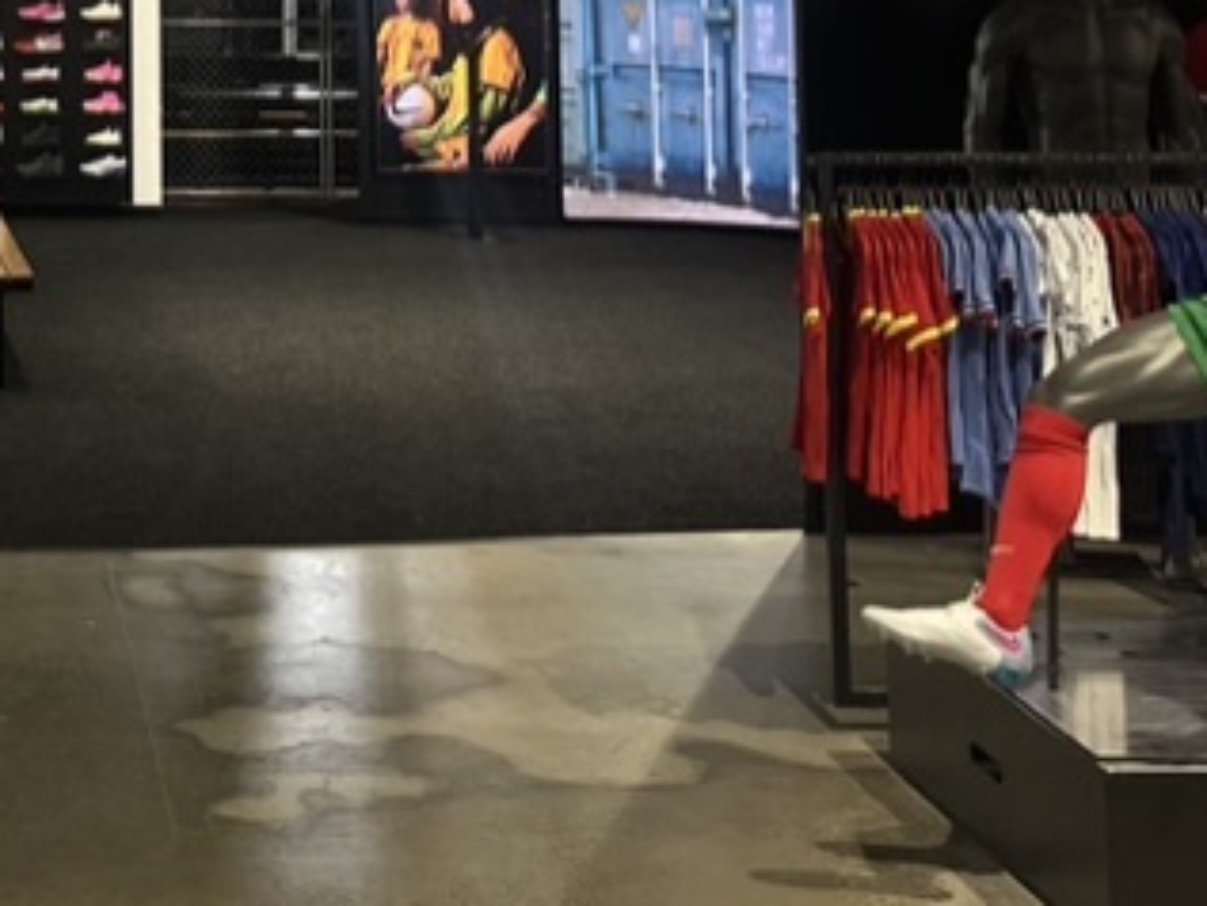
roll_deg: -1.1
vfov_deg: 16.7
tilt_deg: +3.4
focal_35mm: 84
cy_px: -249
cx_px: -49
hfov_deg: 22.2
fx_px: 2930
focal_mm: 5.1
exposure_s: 1/100
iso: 80
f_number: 1.6
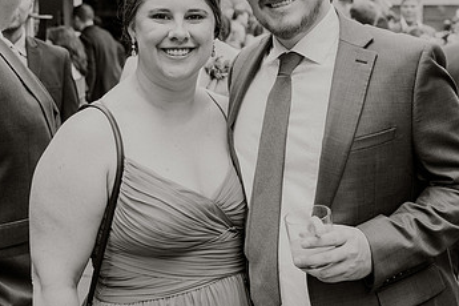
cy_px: 81
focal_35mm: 63
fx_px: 803
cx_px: 302
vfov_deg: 21.4
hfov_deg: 31.7
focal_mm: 33
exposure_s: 1/200
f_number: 3.5
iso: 200
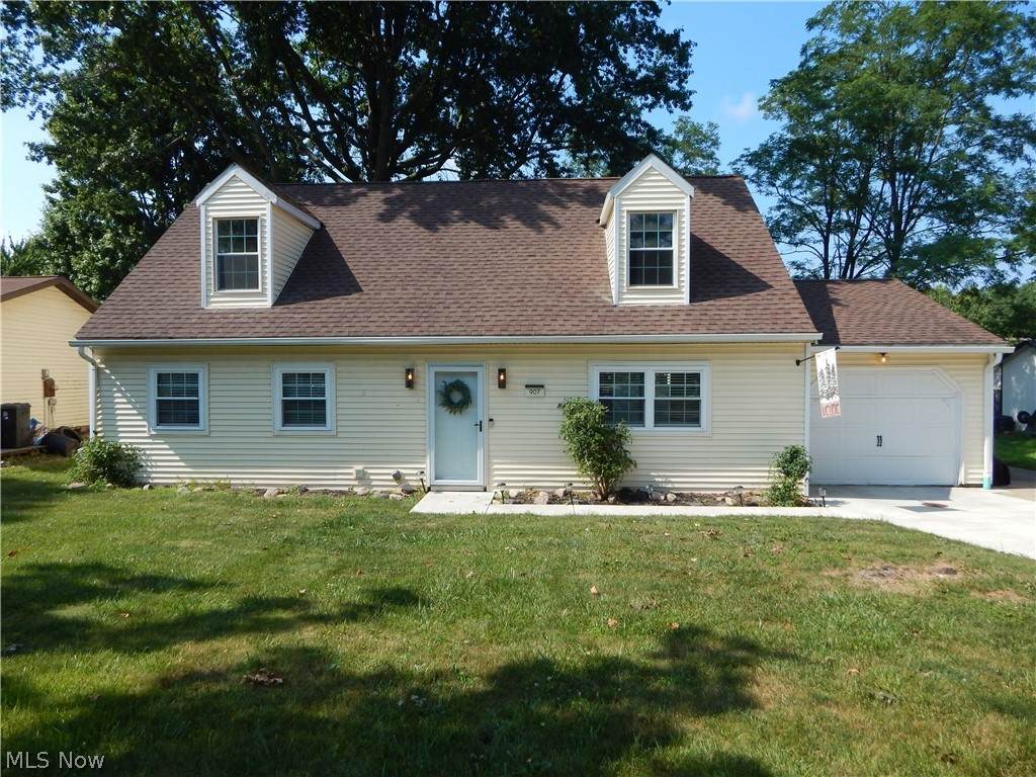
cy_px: 388
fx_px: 658
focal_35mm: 22
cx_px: 518
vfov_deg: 61.1
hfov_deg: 76.4
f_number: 3
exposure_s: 1/1000
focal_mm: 4
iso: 125
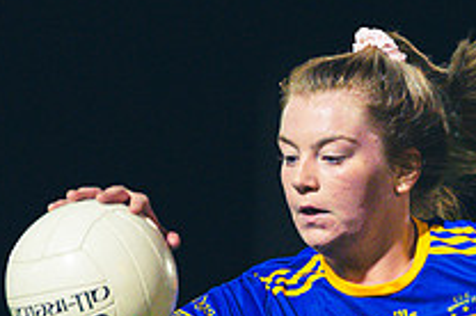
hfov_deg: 1.8
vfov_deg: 1.2
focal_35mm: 1165
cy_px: 386
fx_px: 15380
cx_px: 477
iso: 5000
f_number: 2.8
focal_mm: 400
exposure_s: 1/500
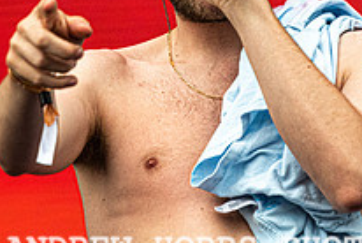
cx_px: 175
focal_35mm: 587
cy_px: -81
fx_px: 5911
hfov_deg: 3.5
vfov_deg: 2.3
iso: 1250
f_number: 6.3
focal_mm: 200
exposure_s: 1/1250
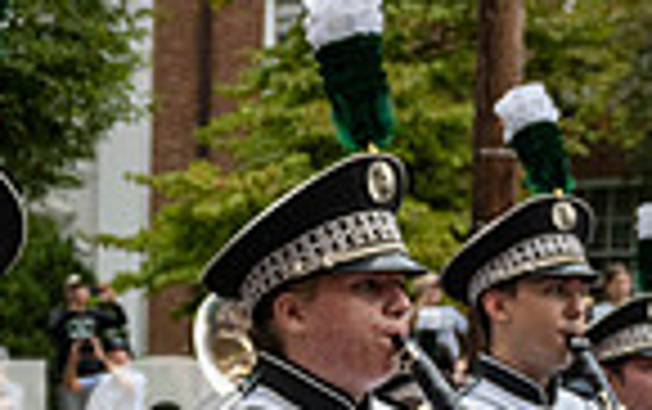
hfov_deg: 20.1
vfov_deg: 12.8
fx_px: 1743
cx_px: -90
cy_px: 570
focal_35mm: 98
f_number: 4
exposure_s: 1/1600
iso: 640
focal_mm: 24
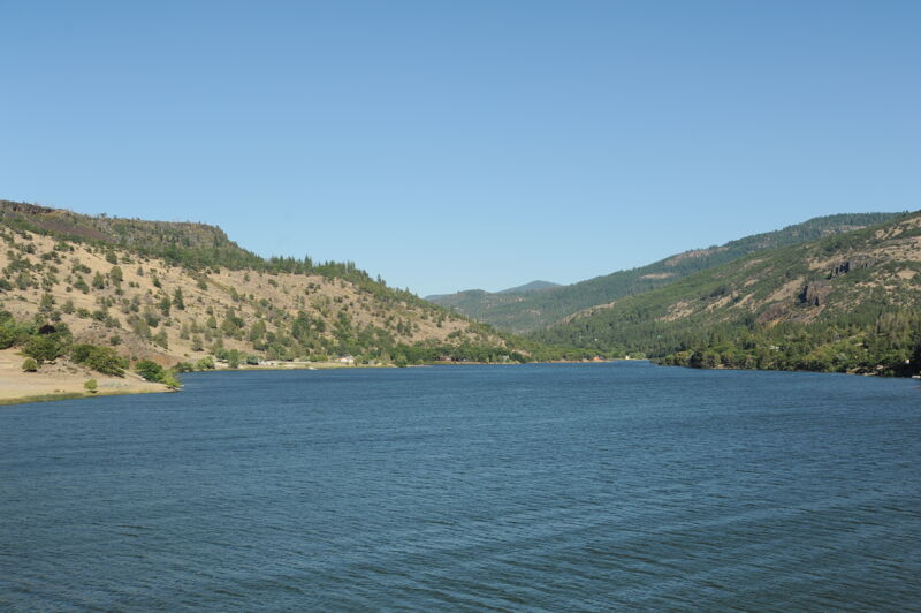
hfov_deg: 42.8
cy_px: 306
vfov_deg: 29.2
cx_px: 460
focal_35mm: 46
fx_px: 1176
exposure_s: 1/640
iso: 200
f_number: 8
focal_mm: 46
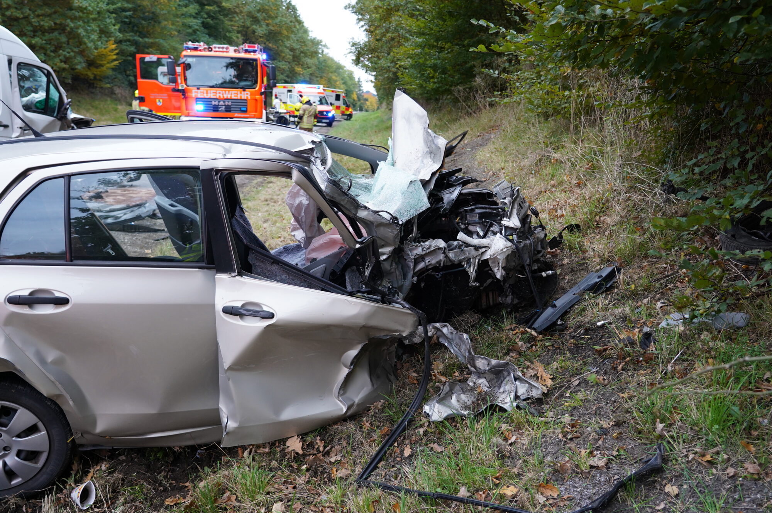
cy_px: 256
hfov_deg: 63.7
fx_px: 621
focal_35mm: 29
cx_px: 386
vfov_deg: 44.9
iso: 1250
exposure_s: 1/160
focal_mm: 29
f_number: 4
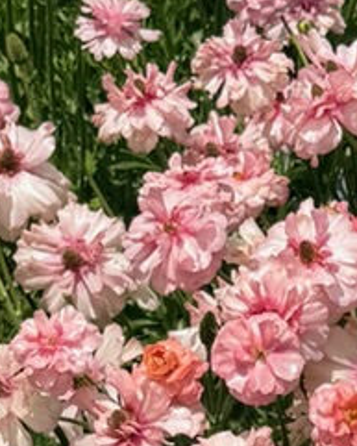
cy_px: 616
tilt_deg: -37.7
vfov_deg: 9.5
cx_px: 536
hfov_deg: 7.6
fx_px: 2627
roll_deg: -31.1
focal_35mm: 199
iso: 80
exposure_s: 1/6173
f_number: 1.78
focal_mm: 6.76
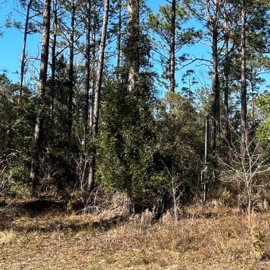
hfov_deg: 25.8
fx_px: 582
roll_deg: +0.2
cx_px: 200
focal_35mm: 66
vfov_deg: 26.0
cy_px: 92
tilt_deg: +8.1
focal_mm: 5.7
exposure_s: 1/1972
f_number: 1.5
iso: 50
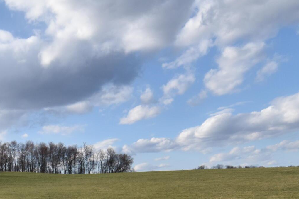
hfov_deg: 34.9
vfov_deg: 24.0
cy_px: 213
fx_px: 440
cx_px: 19
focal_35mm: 53
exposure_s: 1/640
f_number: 9
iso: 320
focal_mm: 12
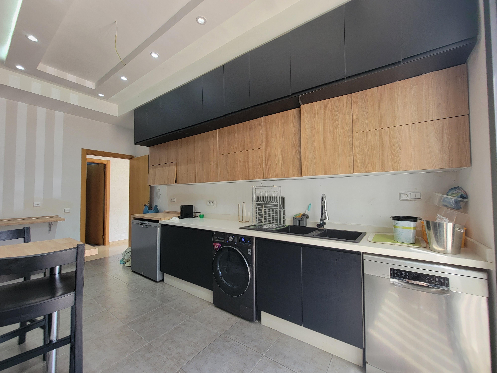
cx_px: 248
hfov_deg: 106.2
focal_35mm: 13
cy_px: 186
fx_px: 187
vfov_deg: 89.9
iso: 80
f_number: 2.2
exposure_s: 1/50
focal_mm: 2.2
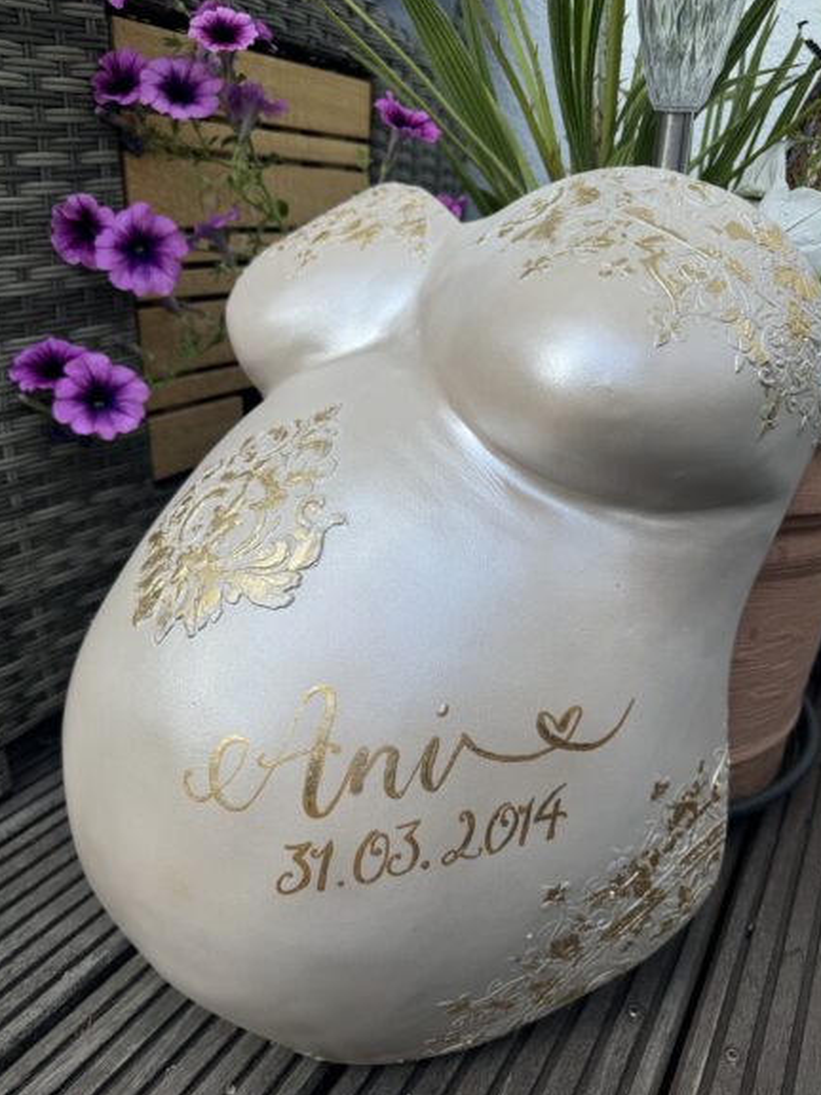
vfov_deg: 69.4
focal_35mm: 25
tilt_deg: -21.5
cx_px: 418
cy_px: 548
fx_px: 791
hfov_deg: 54.9
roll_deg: -1.2
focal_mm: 6.76
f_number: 1.78
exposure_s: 1/723
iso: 80
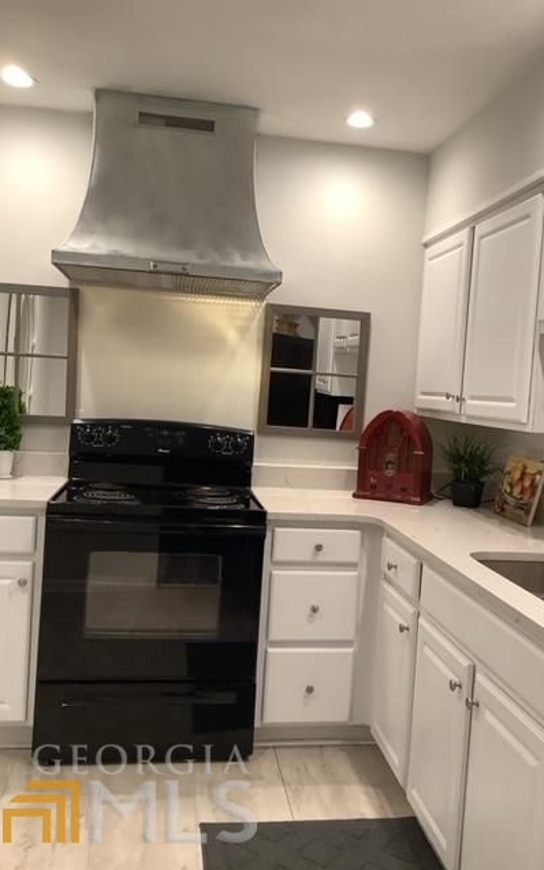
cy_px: 436
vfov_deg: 58.1
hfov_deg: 38.3
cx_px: 303
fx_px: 783
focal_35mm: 33
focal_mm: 3.3
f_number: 2.4
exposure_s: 1/60
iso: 125
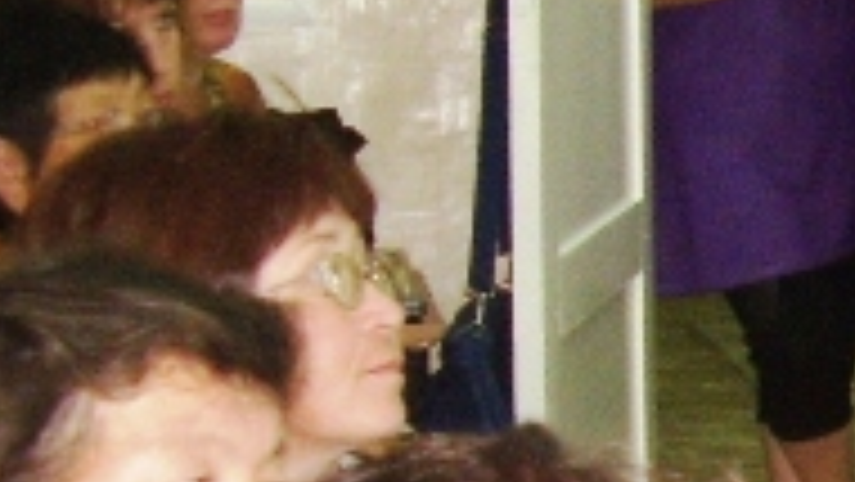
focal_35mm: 132
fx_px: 2993
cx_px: 1638
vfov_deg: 9.1
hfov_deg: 14.0
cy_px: 532
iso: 141
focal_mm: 5.8
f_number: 2.9
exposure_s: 1/30
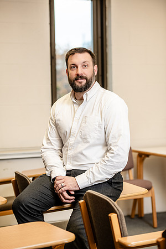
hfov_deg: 15.9
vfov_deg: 23.6
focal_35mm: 86
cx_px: 83
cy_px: 124
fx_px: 595
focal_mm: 86
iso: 800
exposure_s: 1/200
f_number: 3.2
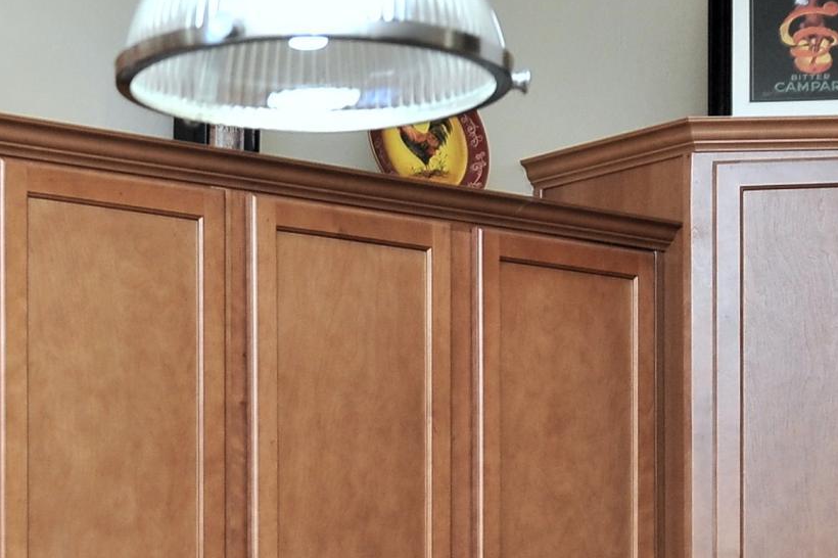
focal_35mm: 128
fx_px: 2978
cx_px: 126
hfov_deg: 15.9
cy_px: 899
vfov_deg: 10.3
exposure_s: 1/30
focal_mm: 35
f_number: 5.6
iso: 640
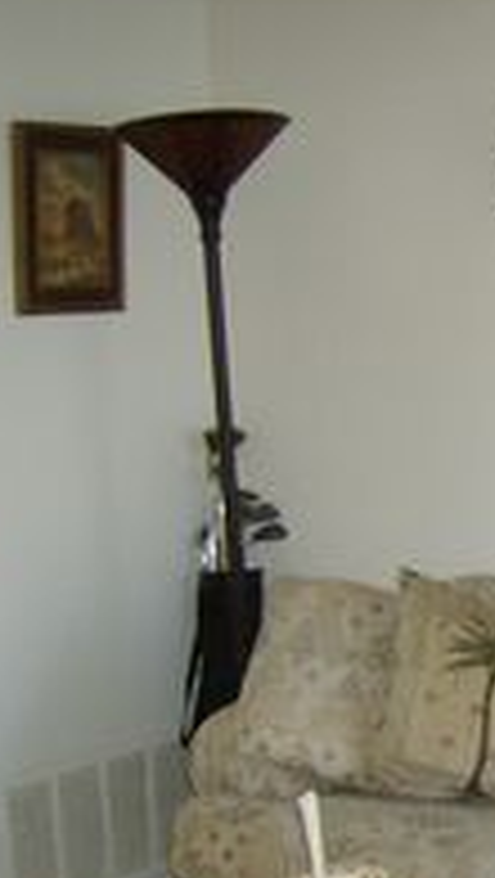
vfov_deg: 28.5
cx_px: 778
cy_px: 554
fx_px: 1723
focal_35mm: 74
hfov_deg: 15.0
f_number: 2.8
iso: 200
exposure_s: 1/60
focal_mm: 6
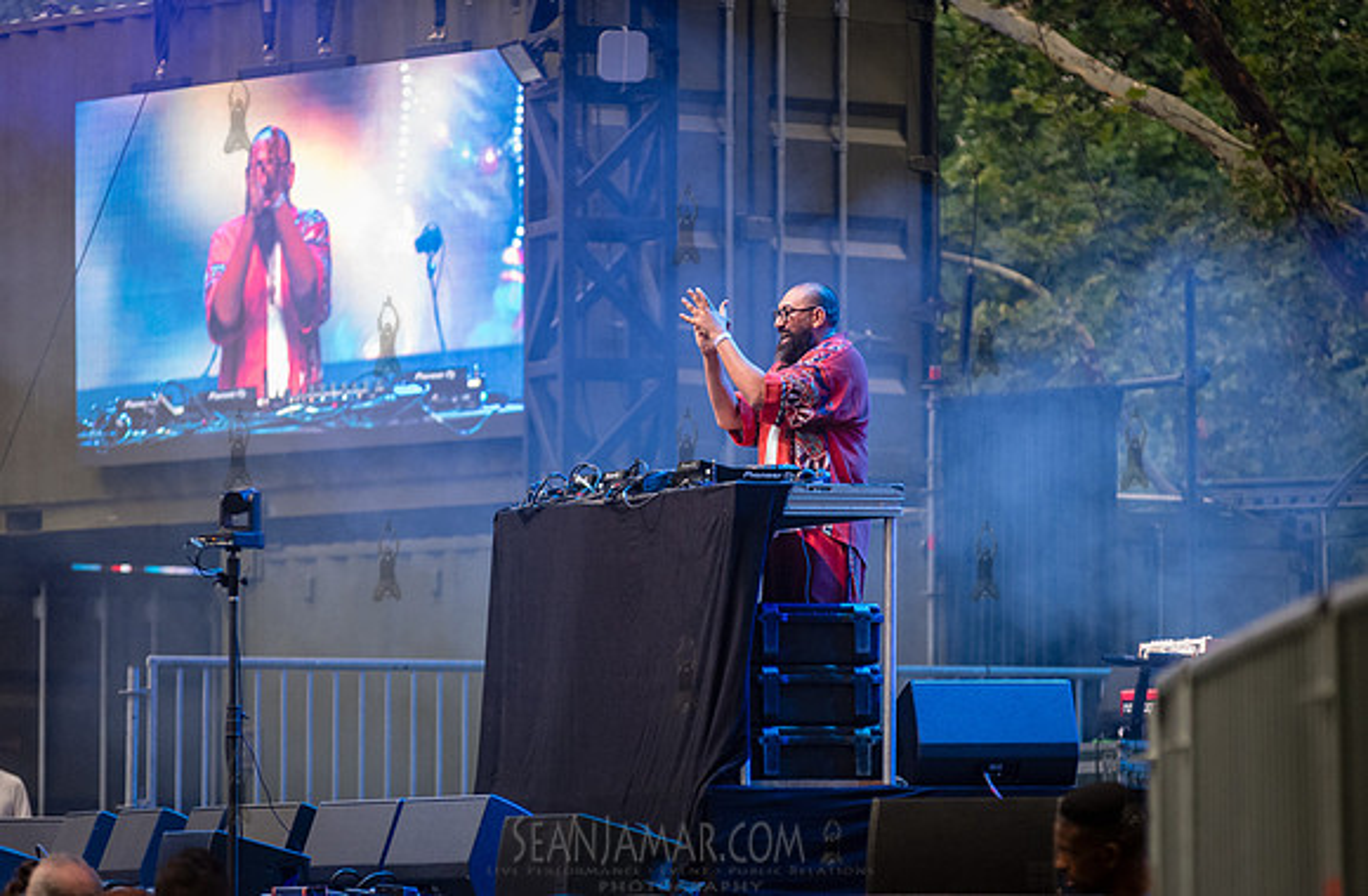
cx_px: 789
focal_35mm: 232
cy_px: 372
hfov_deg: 8.9
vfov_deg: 5.8
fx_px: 8783
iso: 2000
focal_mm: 200
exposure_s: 1/250
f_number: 3.5
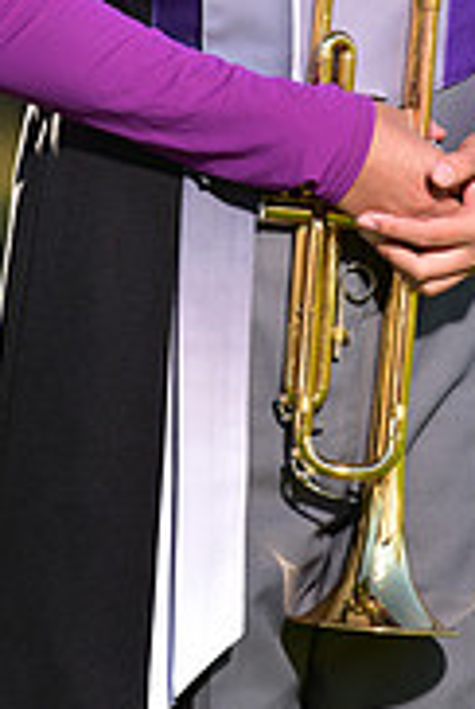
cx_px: 220
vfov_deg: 3.2
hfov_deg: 2.2
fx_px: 12559
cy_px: -191
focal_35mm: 637
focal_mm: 200
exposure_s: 1/200
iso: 80
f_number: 5
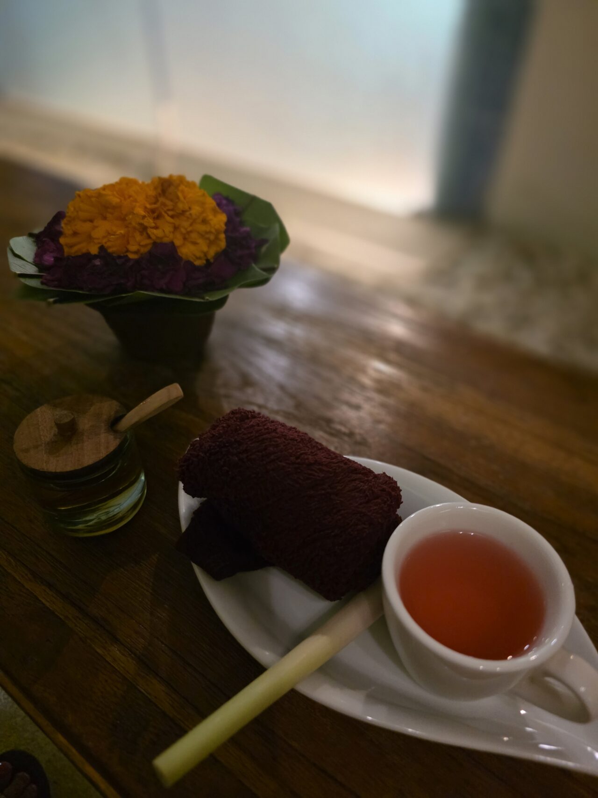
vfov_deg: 73.9
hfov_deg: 58.9
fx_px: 530
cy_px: 399
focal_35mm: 23
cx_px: 299
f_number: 1.7
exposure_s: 1/100
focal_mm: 6.3
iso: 1600
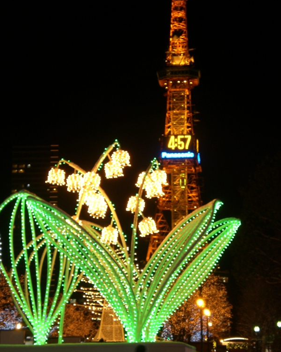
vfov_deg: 21.0
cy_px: 174
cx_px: 140
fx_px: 947
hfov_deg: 16.9
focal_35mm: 91
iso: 100
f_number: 5
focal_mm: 14.49
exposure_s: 1/8
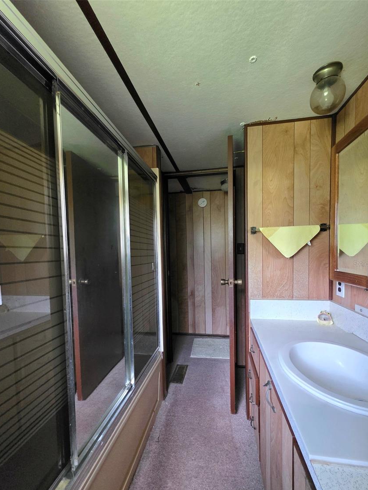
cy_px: 263
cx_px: 187
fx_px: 198
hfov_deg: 85.7
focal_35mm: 14
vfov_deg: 101.9
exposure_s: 1/60.2
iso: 1000
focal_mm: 2.2
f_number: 1.9
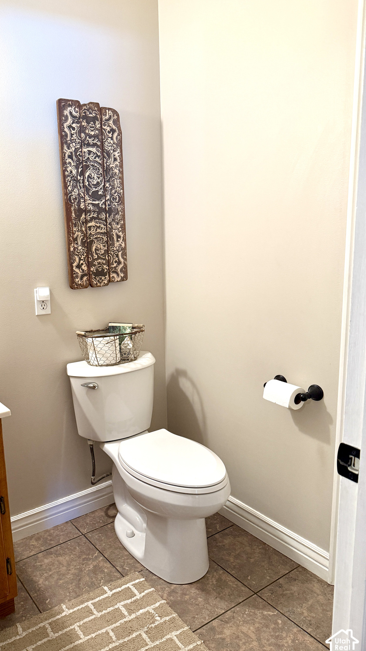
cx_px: 115
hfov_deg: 42.2
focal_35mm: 27
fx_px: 466
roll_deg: +1.6
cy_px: 335
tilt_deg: -10.6
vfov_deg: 69.8
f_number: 1.78
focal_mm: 6.76
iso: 250
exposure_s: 1/60
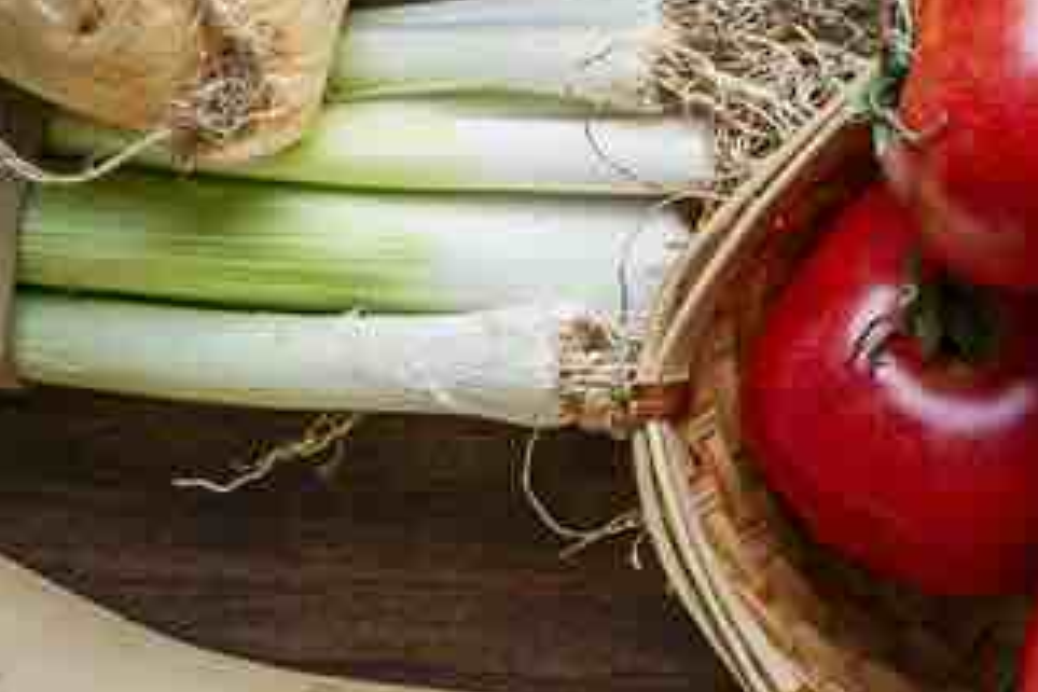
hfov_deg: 6.8
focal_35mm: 264
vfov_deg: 5.2
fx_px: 7611
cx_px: 3418
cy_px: -223
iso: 100
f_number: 9
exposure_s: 1/100
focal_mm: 40
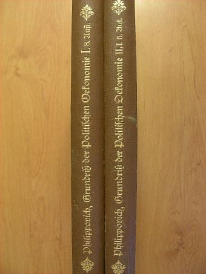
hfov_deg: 37.7
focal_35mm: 38
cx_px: 103
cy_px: 137
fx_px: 301
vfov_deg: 49.0
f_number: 3.5
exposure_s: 1/30
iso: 138
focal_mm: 6.3
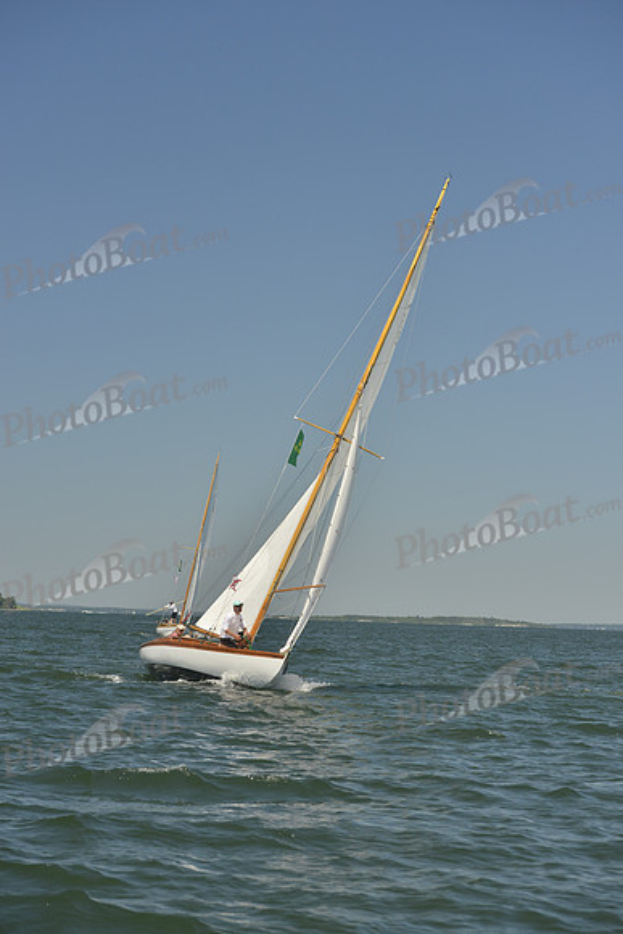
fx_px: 2127
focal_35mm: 82
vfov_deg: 24.8
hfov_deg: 16.7
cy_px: 467
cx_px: 312
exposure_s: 1/800
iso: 280
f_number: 6.3
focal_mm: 82
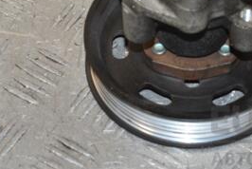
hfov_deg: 10.5
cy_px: -7
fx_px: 1373
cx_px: 193
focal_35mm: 196
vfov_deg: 7.0
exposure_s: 1/200
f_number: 11
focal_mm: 58
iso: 800
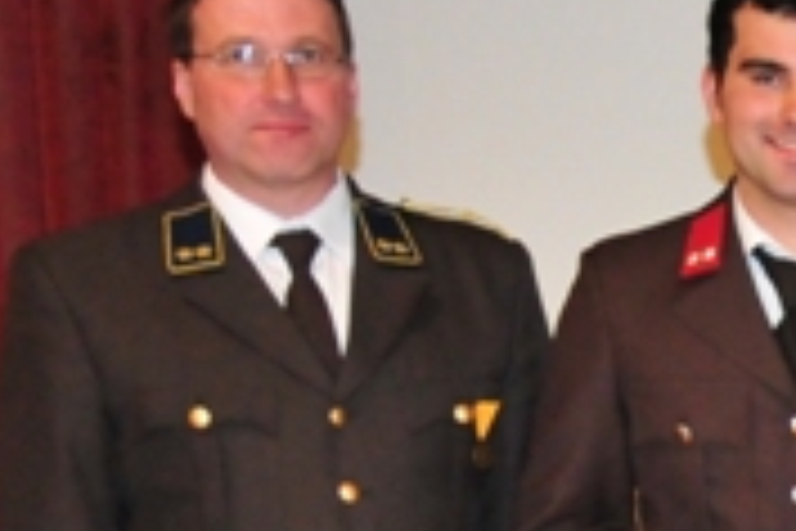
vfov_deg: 9.4
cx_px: 1520
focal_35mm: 142
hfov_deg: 12.8
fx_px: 3145
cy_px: 767
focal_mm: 21
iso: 1600
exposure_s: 1/60
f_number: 3.8
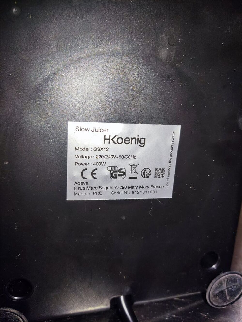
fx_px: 233
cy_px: 161
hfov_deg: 54.9
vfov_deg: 69.4
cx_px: 121
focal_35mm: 25
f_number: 1.79
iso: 94
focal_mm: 4.71
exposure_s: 1/120
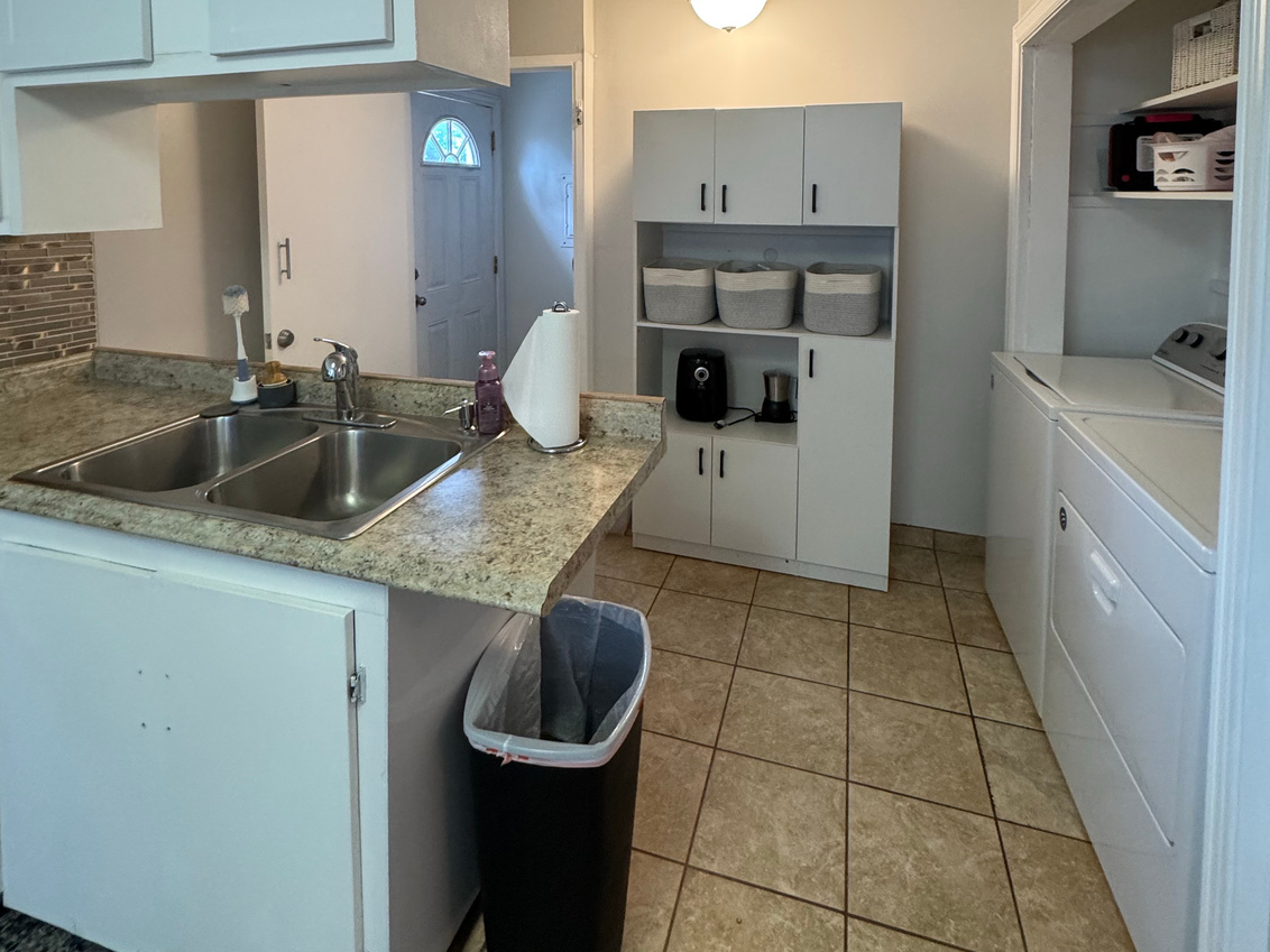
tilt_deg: -4.6
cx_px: 629
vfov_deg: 64.5
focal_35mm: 19
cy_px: 237
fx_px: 697
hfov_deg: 84.7
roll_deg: +0.4
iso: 320
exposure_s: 1/120
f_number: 2.2
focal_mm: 2.22
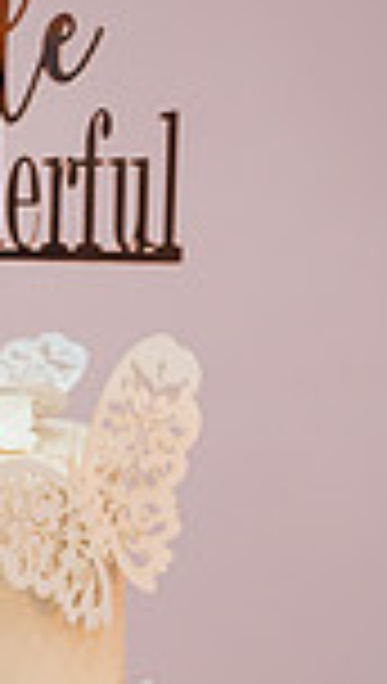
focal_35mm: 139
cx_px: -20
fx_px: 2525
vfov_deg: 15.1
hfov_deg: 8.7
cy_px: 729
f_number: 4
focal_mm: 45
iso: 1000
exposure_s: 1/200
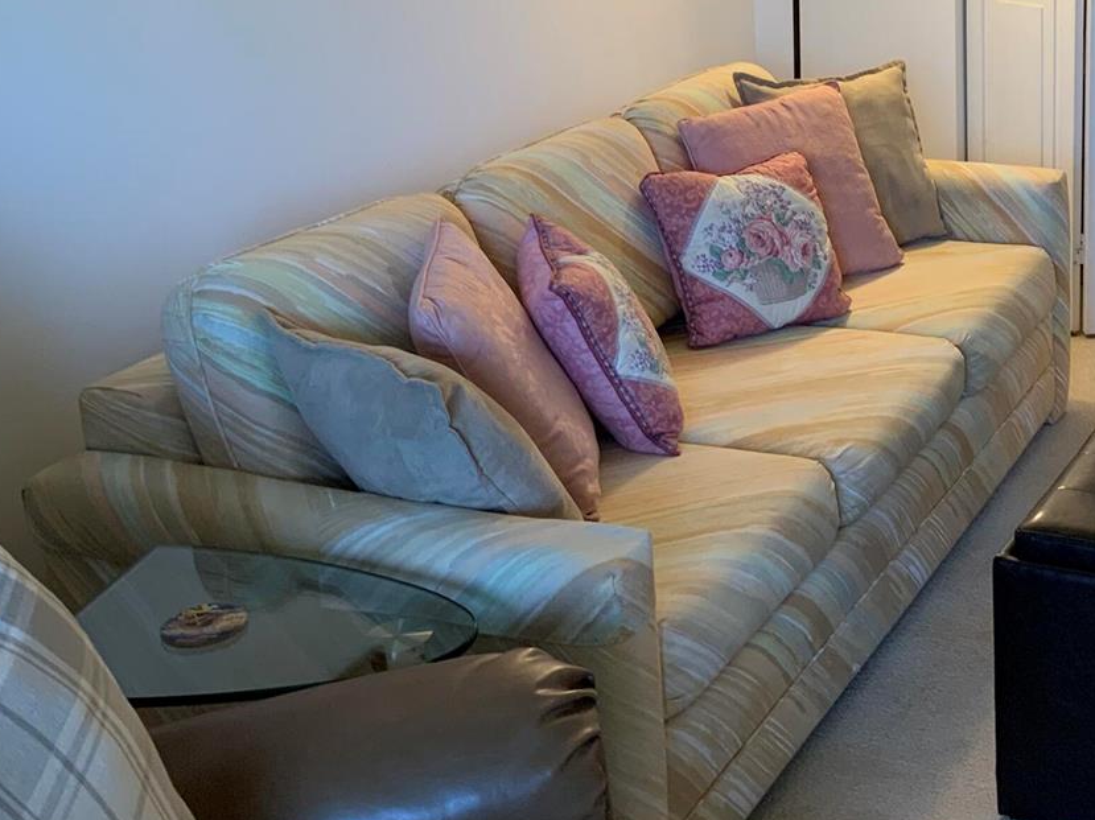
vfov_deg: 25.8
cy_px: 232
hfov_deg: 33.8
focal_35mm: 56
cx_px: 804
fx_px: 1771
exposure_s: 1/60
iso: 50
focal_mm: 3
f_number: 1.8
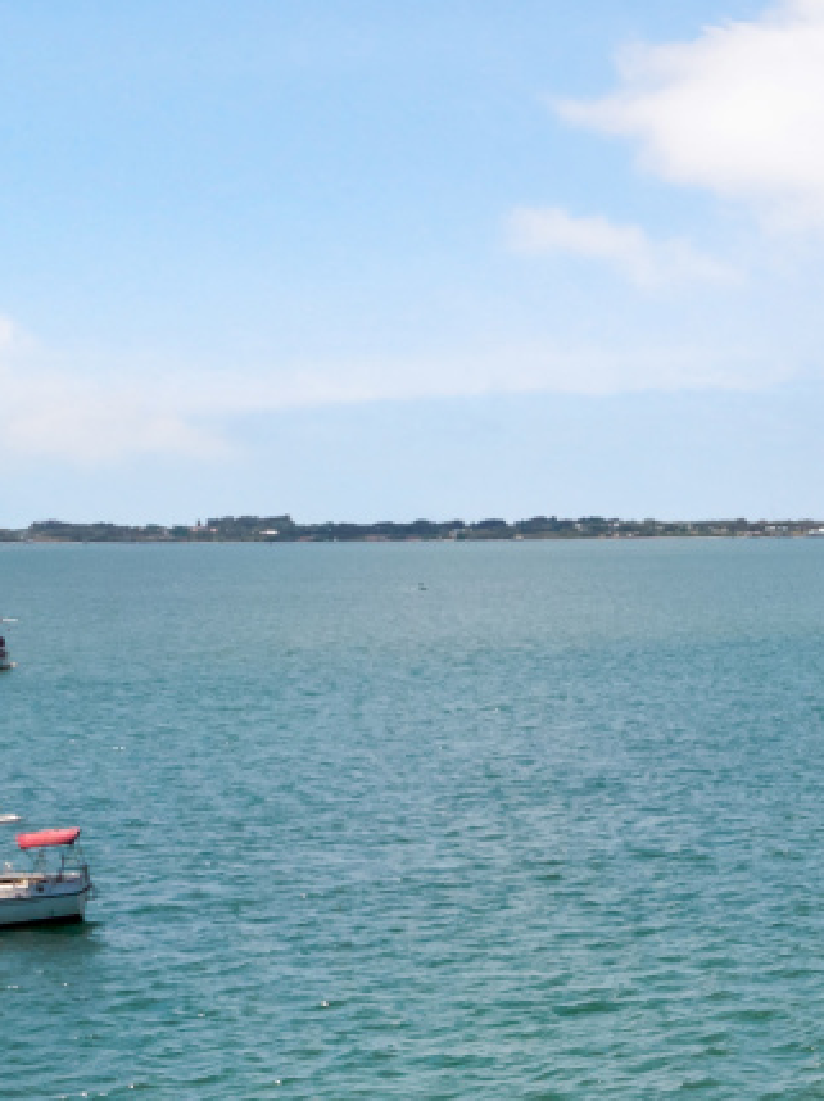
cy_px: 1055
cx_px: 1806
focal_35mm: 80
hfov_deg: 14.3
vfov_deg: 23.6
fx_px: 2543
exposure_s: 1/1000
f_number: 2.8
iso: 120
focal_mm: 8.38
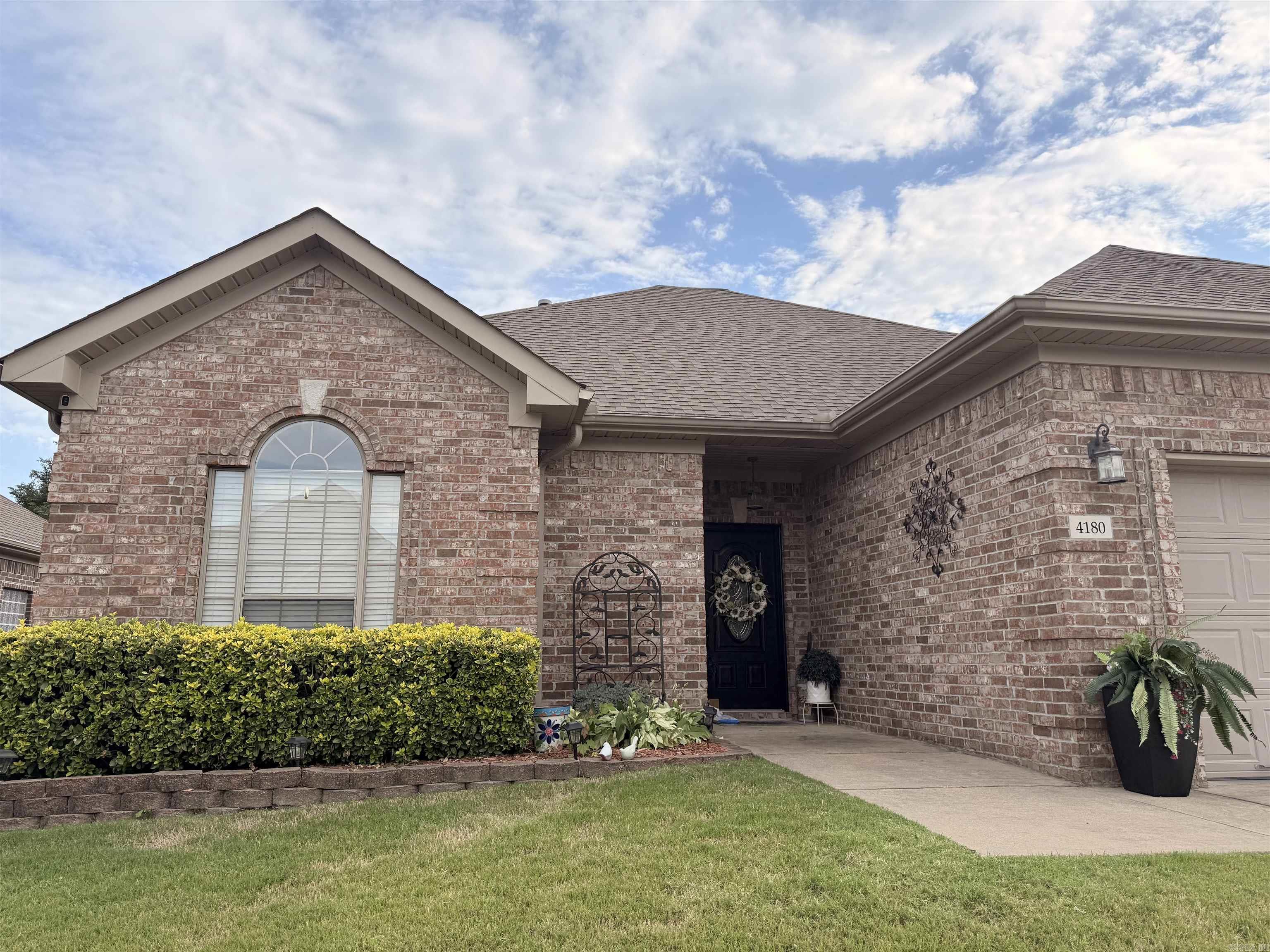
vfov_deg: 56.8
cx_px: 635
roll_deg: -0.7
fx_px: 881
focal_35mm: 24
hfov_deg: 71.6
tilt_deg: +11.9
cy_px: 476
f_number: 1.78
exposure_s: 1/2907
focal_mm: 6.76
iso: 80
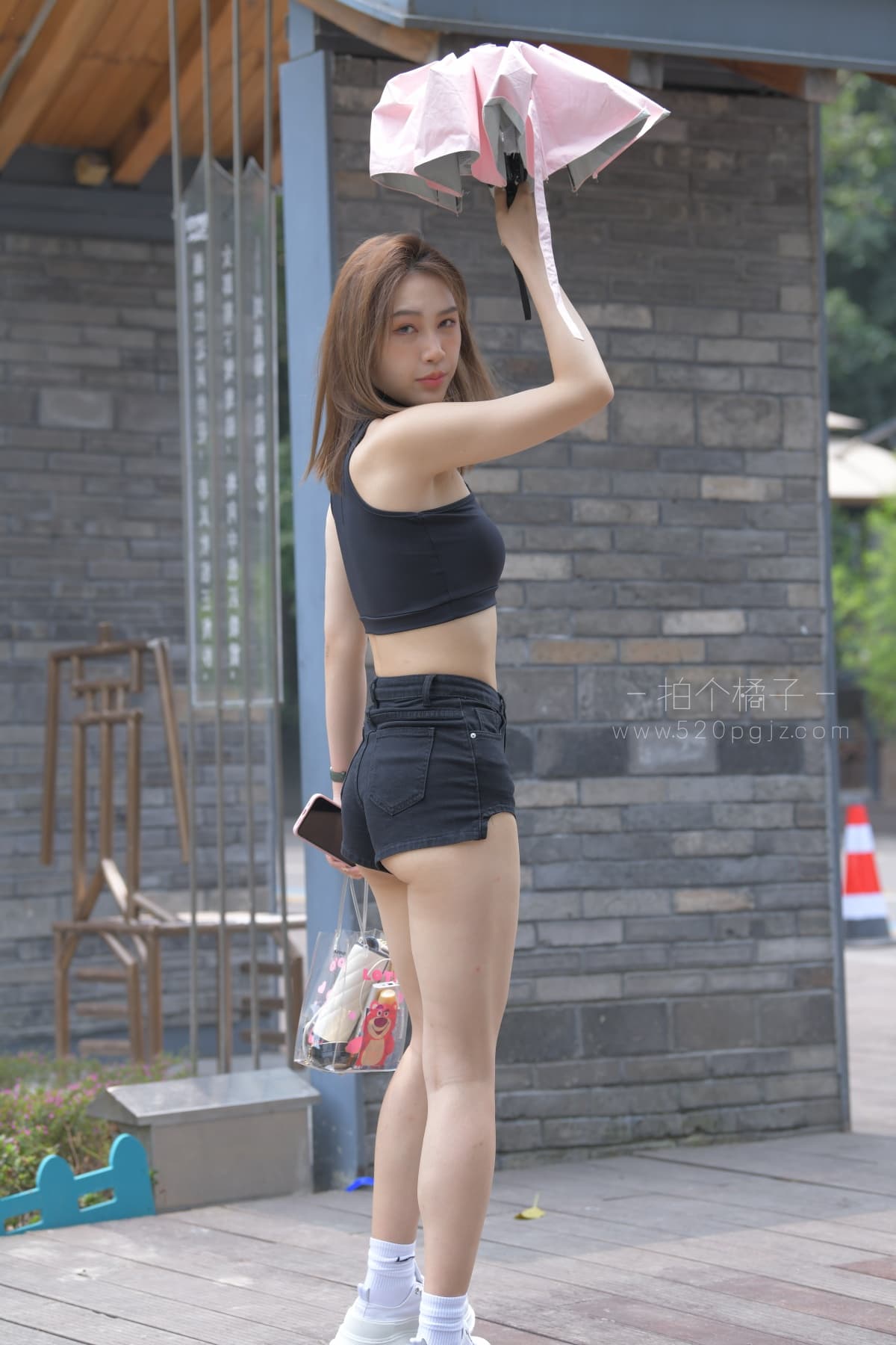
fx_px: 3546
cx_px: 448
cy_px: 672
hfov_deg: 14.4
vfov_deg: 21.5
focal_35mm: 95
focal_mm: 95
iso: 400
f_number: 4.5
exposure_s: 1/640
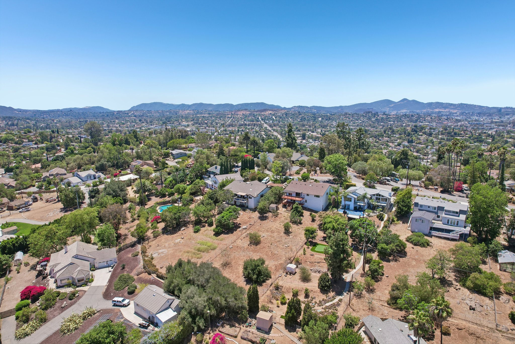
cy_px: 172
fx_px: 315
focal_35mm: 22
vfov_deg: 57.2
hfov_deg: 78.6
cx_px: 258
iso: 120
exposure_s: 1/2000
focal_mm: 8.4
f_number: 2.8
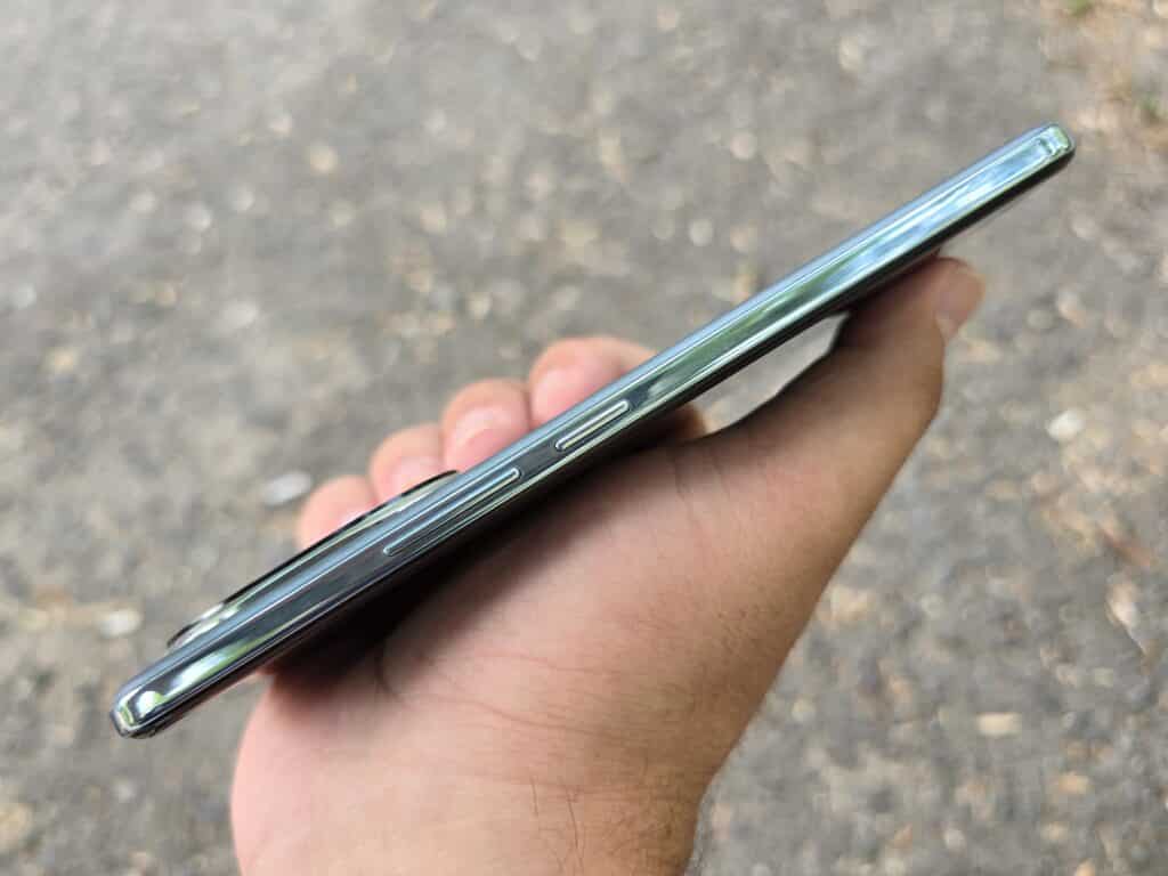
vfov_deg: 58.9
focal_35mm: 23
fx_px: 776
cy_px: 438
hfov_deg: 73.9
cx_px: 584
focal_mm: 6.3
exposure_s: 1/180
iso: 64
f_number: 1.7
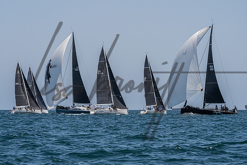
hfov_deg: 12.7
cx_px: 102
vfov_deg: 8.5
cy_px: 79
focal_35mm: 162
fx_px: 1112
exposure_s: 1/2000
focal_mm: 125
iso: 400
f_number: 8
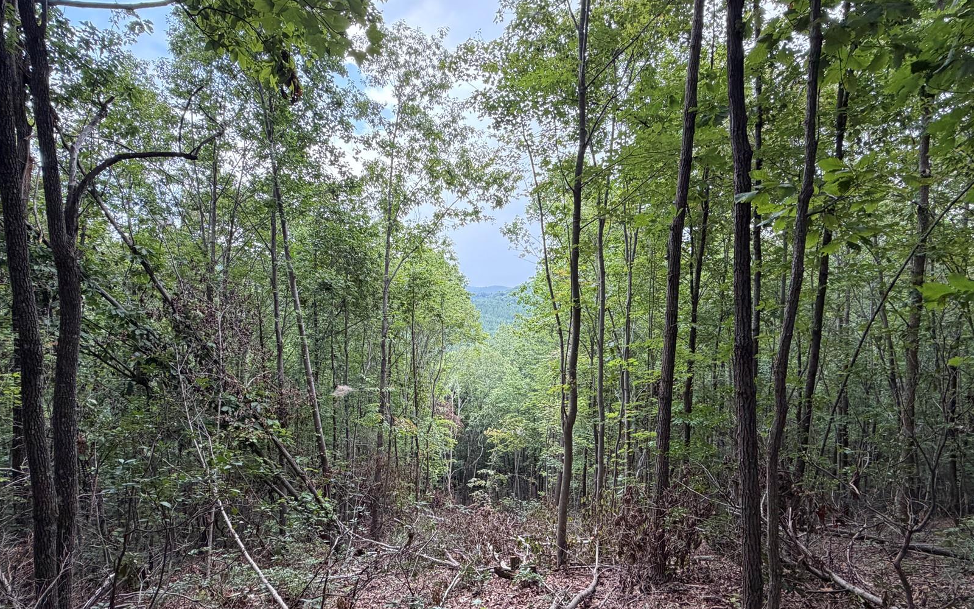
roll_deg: +0.5
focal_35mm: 19
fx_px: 504
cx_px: 478
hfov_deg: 88.0
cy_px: 359
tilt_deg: -9.7
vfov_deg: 61.8
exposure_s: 1/121
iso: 125
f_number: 2.2
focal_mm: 2.22
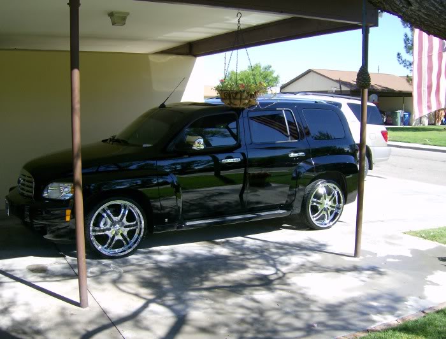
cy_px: 170
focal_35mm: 36
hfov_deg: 51.1
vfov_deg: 40.0
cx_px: 223
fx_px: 466
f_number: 4.7
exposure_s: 1/276
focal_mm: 6
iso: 100
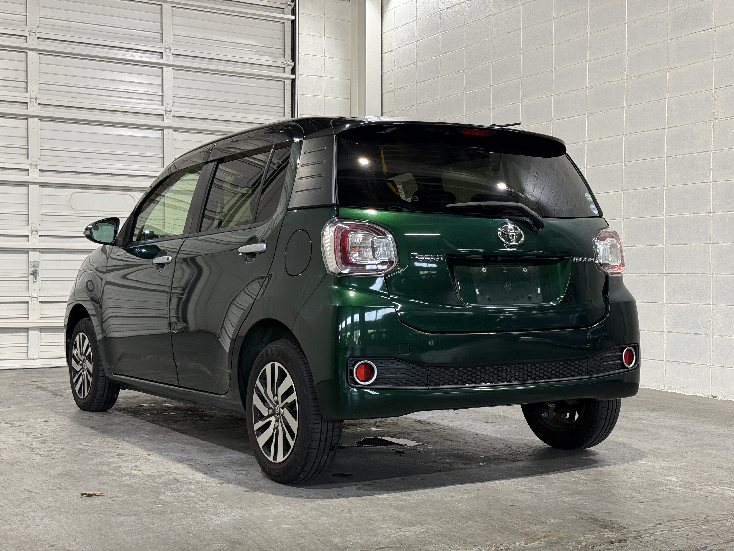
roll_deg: -0.7
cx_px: 367
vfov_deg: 30.3
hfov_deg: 39.7
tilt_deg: +0.1
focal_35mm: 48
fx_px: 1018
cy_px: 276
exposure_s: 1/60
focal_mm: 6.76
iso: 200
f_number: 1.78
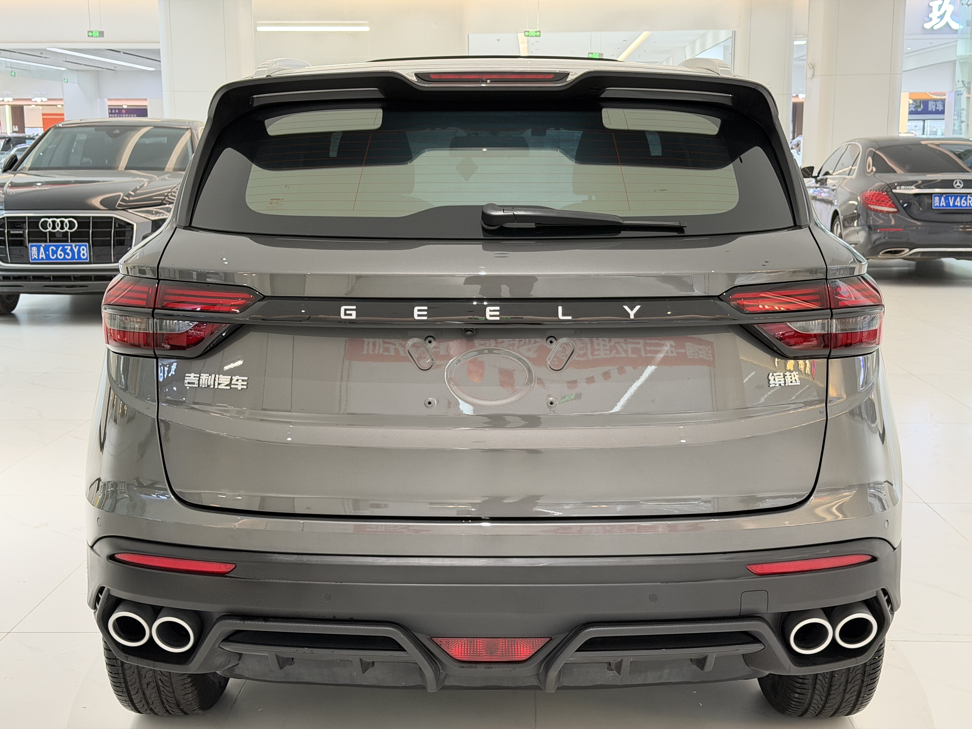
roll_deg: +0.6
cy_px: 364
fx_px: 1348
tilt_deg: -9.9
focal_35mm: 48
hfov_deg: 39.7
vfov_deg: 30.3
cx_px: 486
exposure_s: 1/50
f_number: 1.78
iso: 250
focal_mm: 6.76
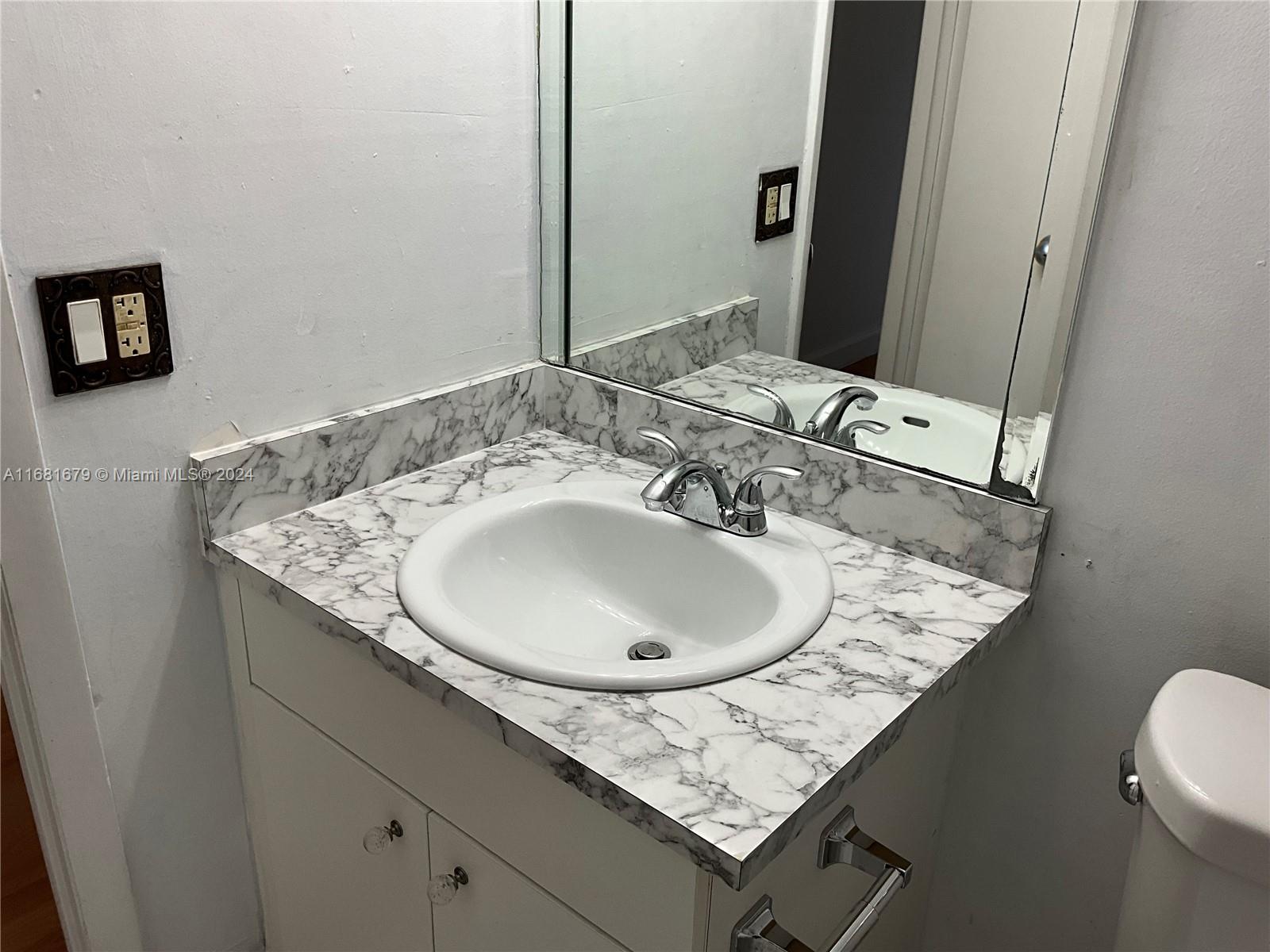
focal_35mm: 29
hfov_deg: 61.7
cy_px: 476
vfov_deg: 48.2
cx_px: 635
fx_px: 1064
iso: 40
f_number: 1.8
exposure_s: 1/120
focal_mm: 3
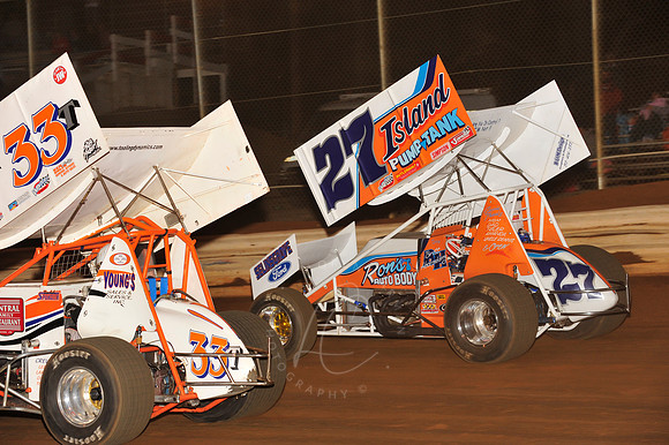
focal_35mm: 120
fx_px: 2229
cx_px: 334
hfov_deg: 17.1
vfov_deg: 11.4
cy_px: 222
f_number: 7.1
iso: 800
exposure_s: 1/250
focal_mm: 120
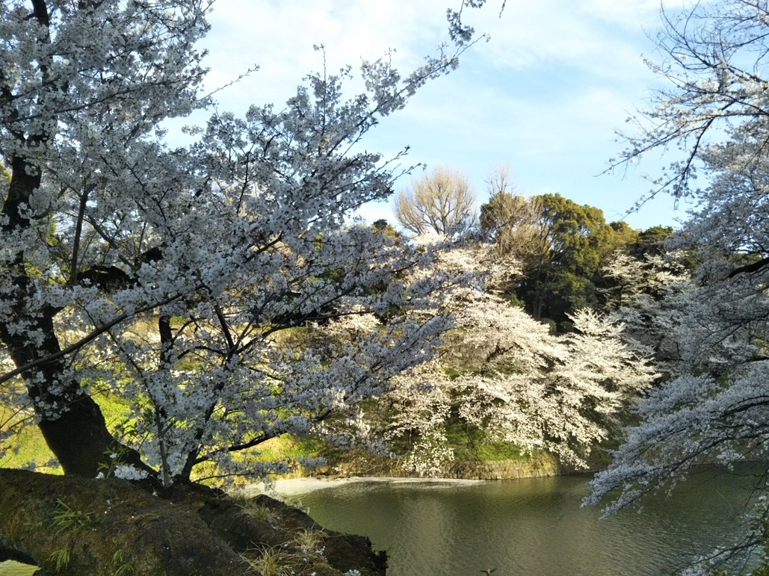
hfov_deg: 52.6
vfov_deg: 40.6
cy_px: 261
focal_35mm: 35
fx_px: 777
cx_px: 405
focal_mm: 4
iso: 25
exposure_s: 1/383
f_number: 2.2
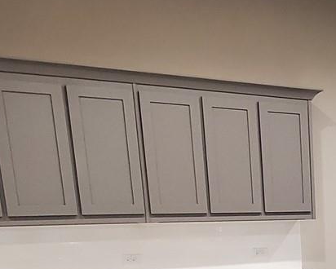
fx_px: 627
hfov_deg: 25.2
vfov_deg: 21.9
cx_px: 457
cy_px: 346
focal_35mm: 63
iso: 400
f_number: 2.2
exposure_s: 1/40
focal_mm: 1.8
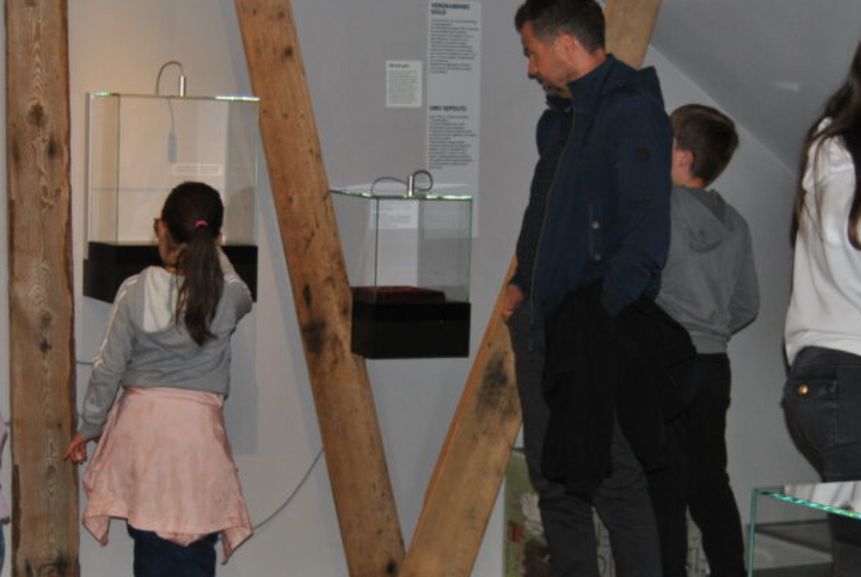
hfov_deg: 23.1
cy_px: 359
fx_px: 2107
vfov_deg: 15.6
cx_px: 423
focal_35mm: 88
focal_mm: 31
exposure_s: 1/60
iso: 200
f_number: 4.2
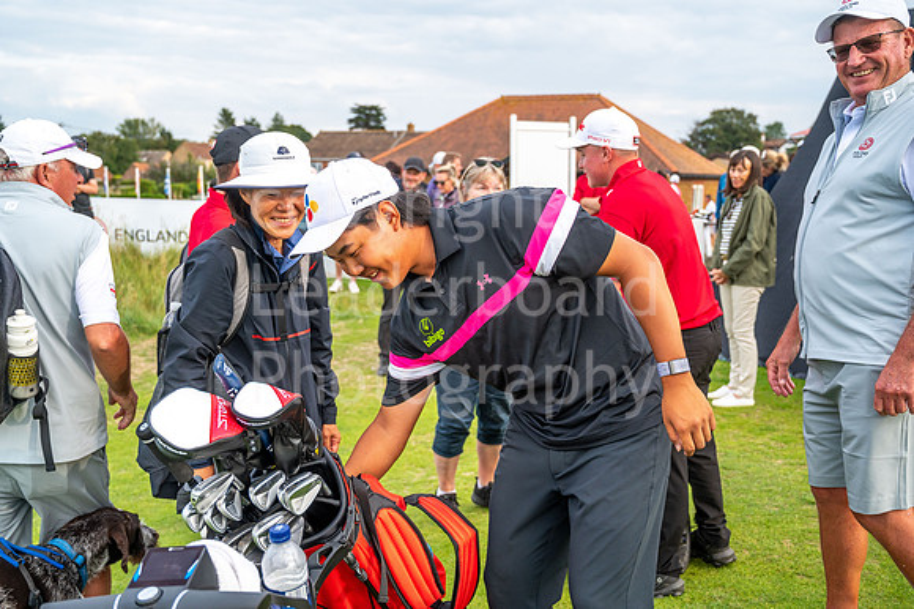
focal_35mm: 36
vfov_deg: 36.8
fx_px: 913
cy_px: 304
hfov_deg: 53.2
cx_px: 457
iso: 400
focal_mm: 36
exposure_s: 1/800
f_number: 4
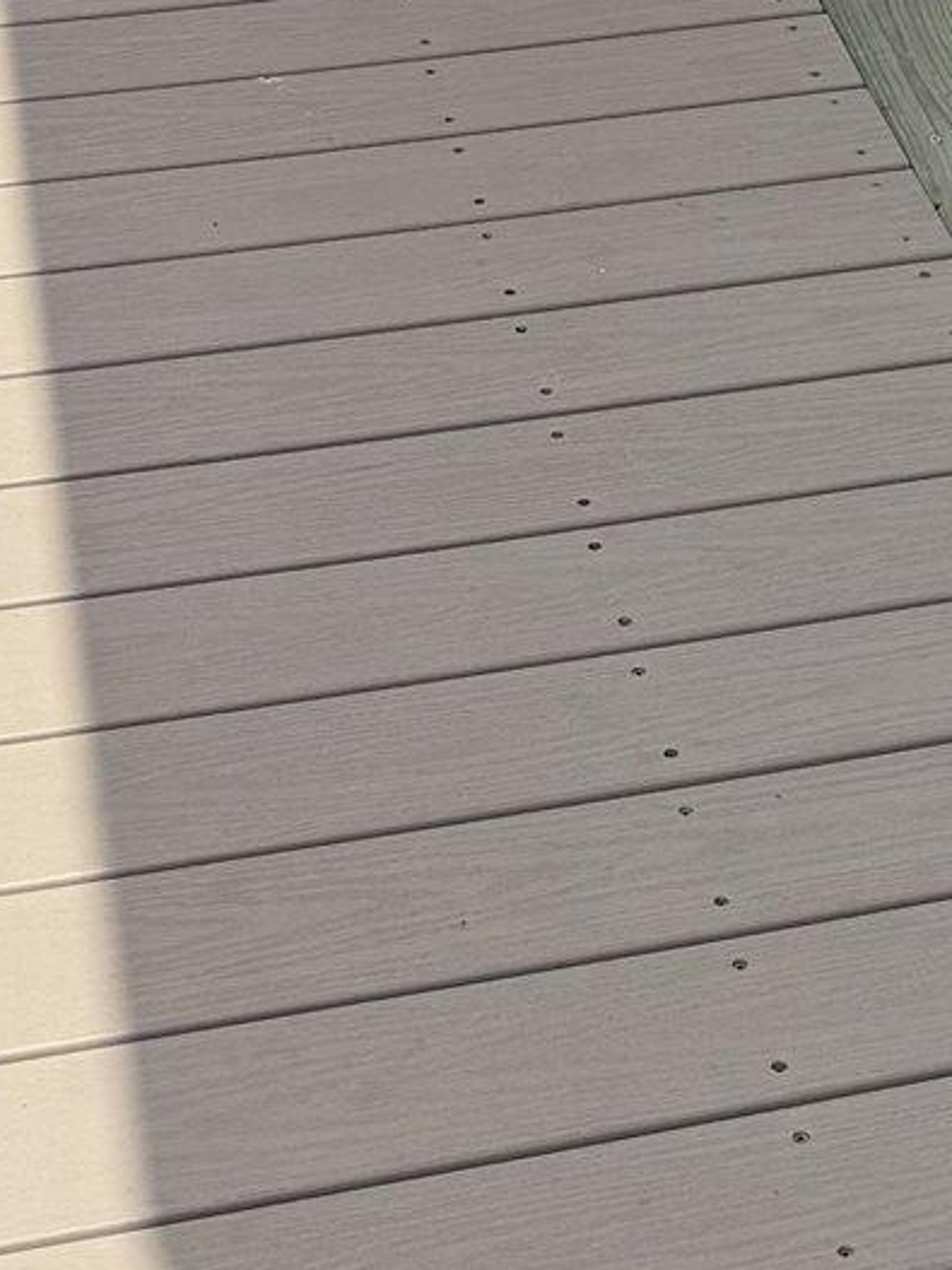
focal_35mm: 105
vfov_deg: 15.5
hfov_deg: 13.7
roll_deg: -4.3
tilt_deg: -7.7
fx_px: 3852
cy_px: -1150
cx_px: 1164
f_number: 1.78
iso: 80
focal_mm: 6.76
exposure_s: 1/7353
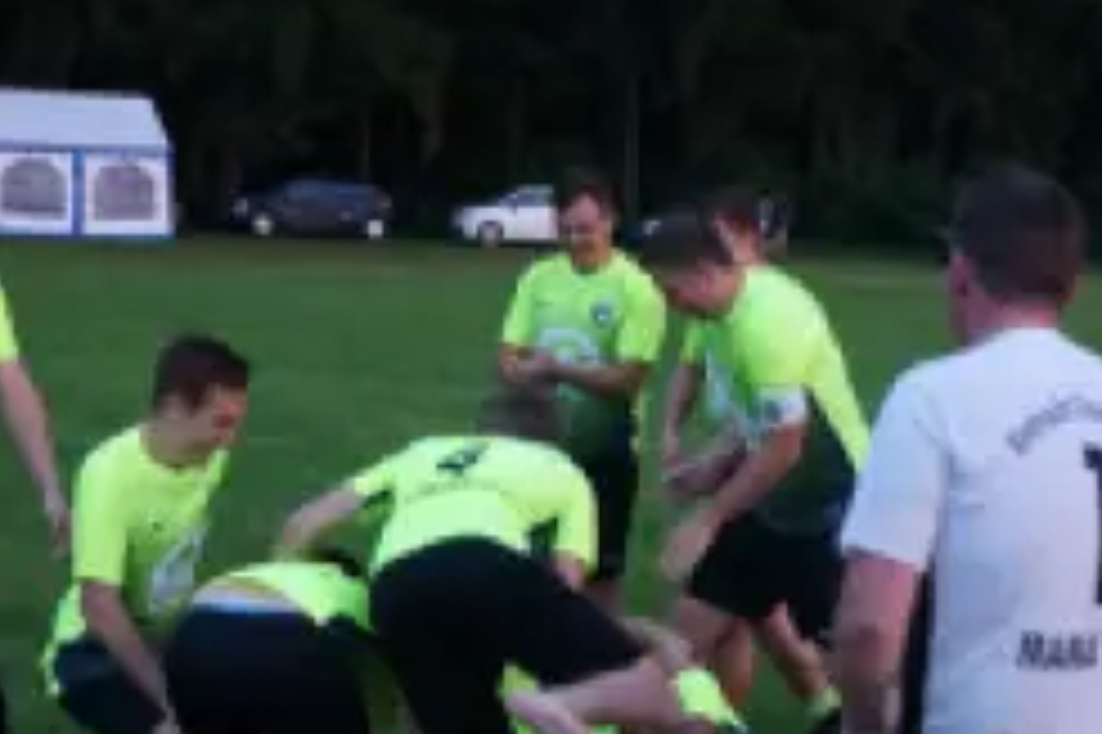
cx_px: 551
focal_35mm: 71
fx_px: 2172
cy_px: 581
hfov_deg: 28.5
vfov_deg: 19.0
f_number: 3.5
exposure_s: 1/160
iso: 2000
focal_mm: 29
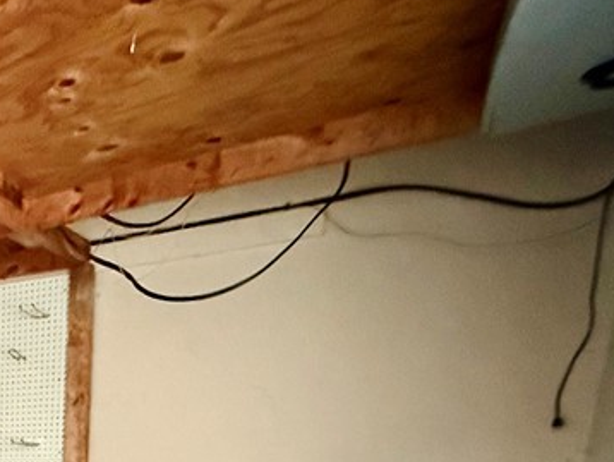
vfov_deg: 29.0
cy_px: 605
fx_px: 710
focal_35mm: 40
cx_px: -115
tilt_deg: -12.4
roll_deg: +0.9
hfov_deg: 36.6
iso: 1600
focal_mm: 2.22
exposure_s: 1/36
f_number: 2.2
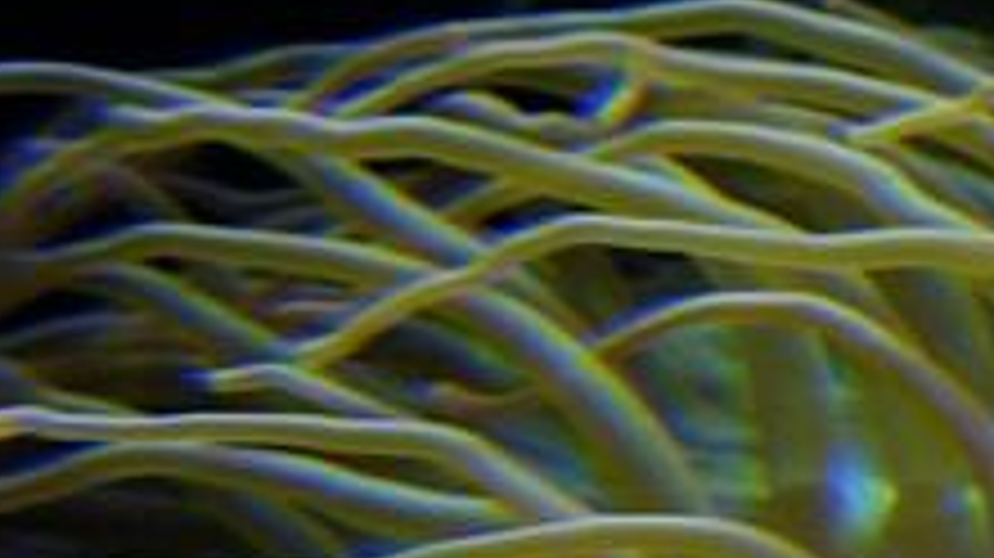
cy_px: 63
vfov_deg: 4.3
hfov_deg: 7.5
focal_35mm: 282
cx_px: 1561
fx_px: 7428
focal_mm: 44
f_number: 4.5
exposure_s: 1/40
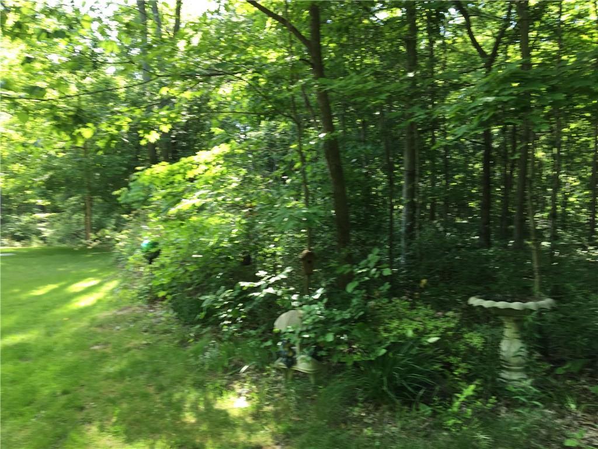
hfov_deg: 61.7
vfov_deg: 48.2
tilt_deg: -3.4
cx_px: 299
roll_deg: -0.5
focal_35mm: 29
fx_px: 501
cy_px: 224
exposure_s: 1/60
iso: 25
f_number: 2.2
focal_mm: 4.15
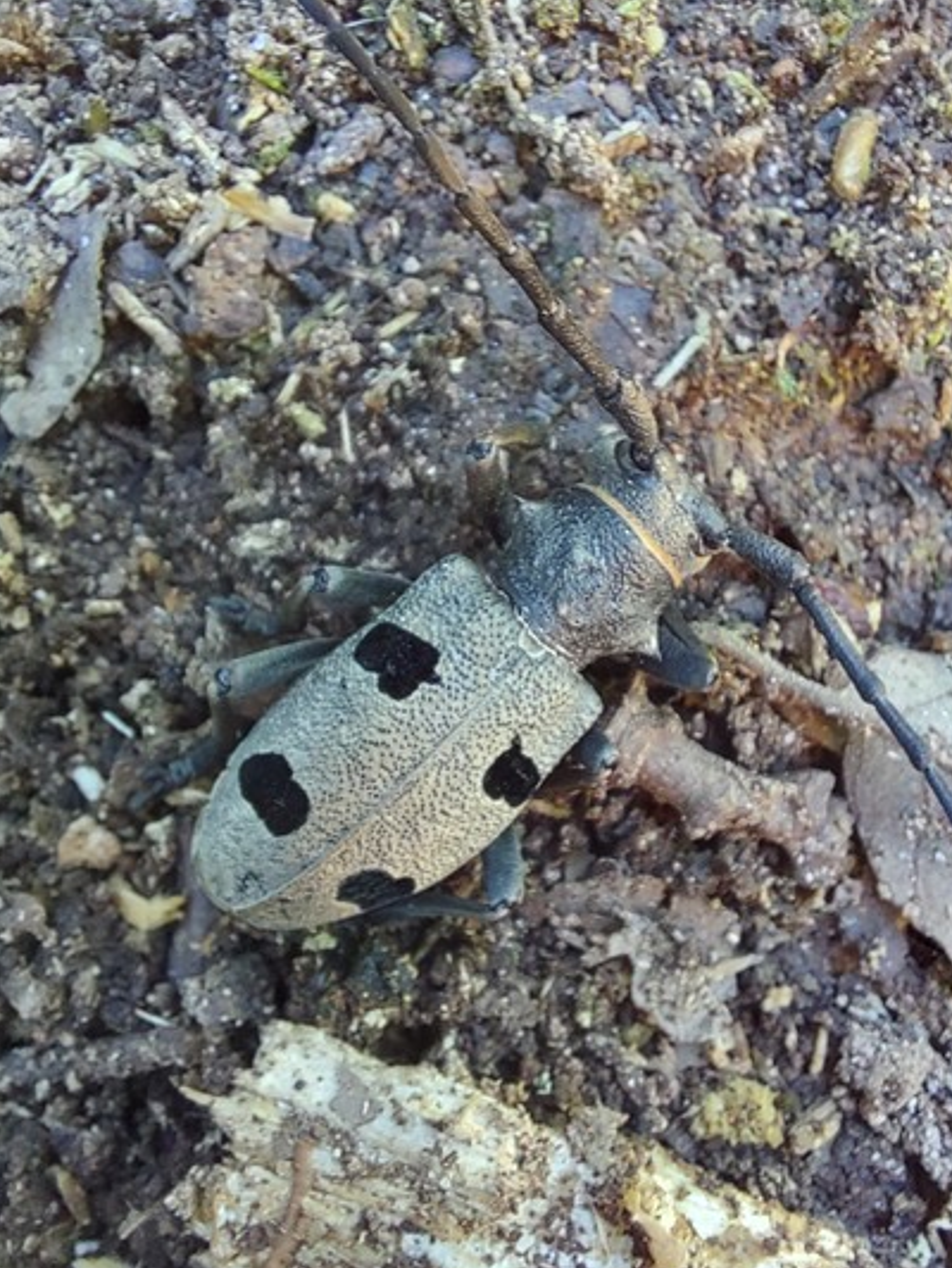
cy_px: 630
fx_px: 1100
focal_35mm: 30
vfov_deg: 60.0
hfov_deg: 46.6
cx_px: 553
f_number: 2.4
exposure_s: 1/30
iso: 200
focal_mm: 2.13
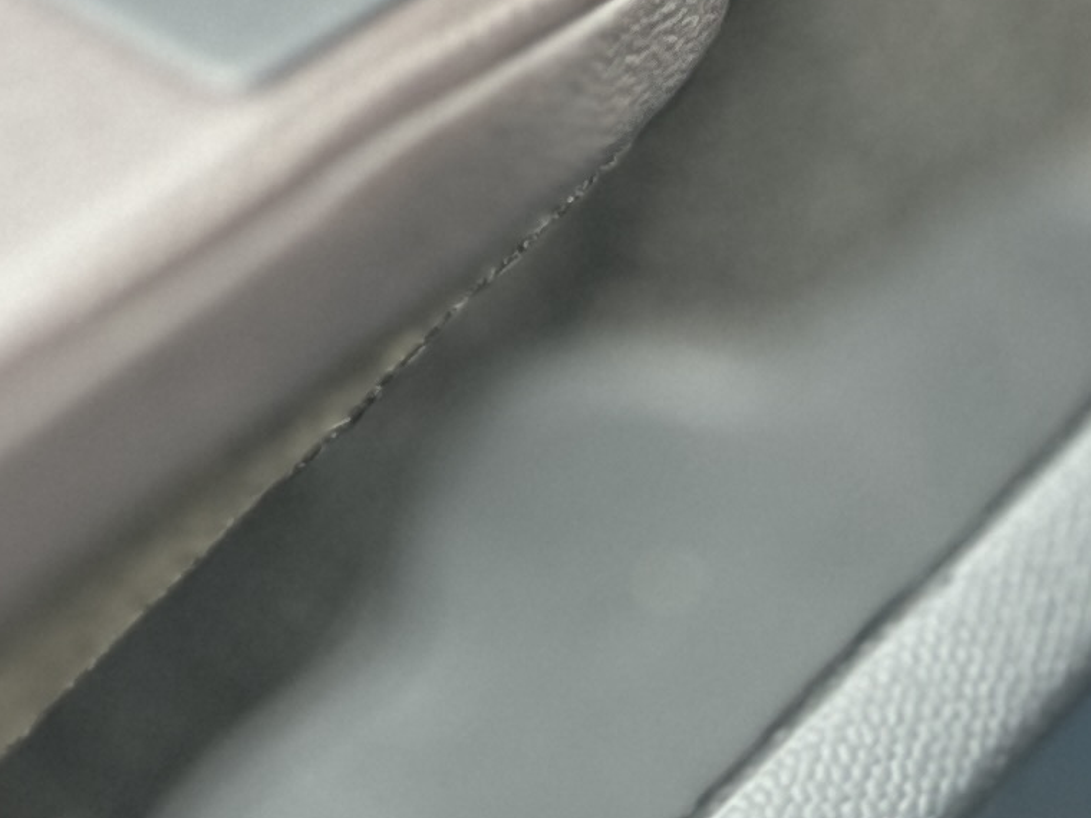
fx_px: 4349
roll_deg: +1.3
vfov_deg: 9.4
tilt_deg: -24.8
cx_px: -60
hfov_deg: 14.0
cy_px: -1250
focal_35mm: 138
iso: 320
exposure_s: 1/60
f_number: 1.6
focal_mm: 5.1
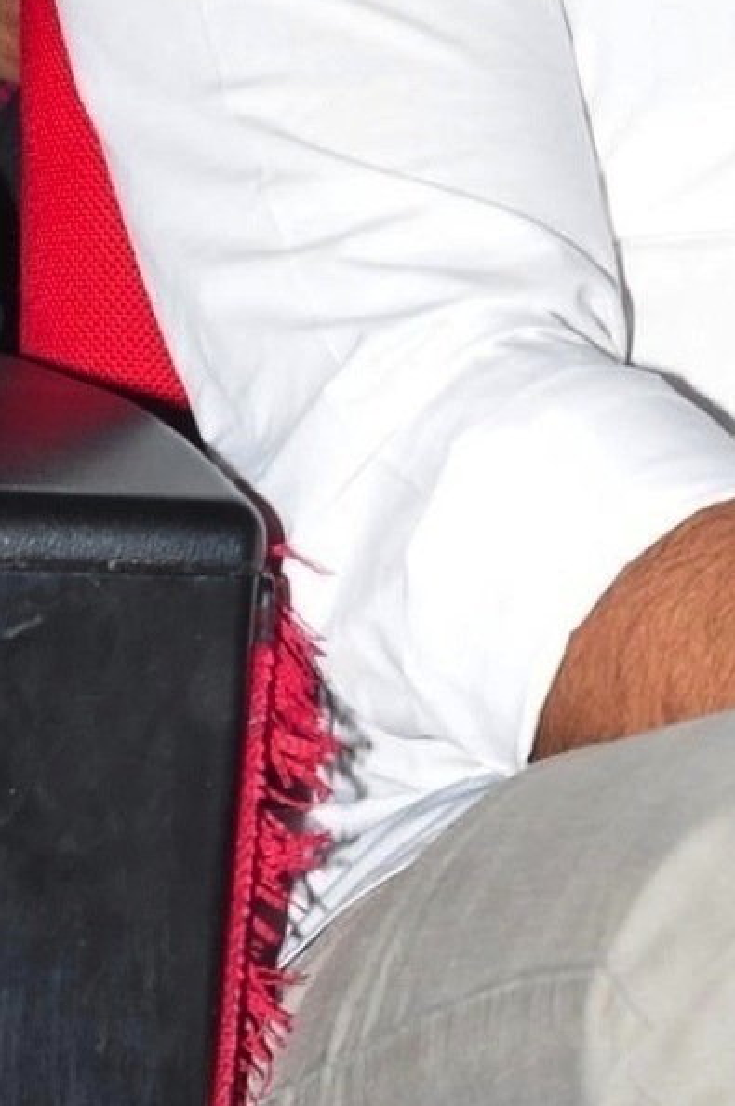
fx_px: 9234
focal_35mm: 301
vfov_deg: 6.8
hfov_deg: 4.5
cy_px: -158
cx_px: 1109
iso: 400
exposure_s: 1/125
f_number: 10
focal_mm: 66
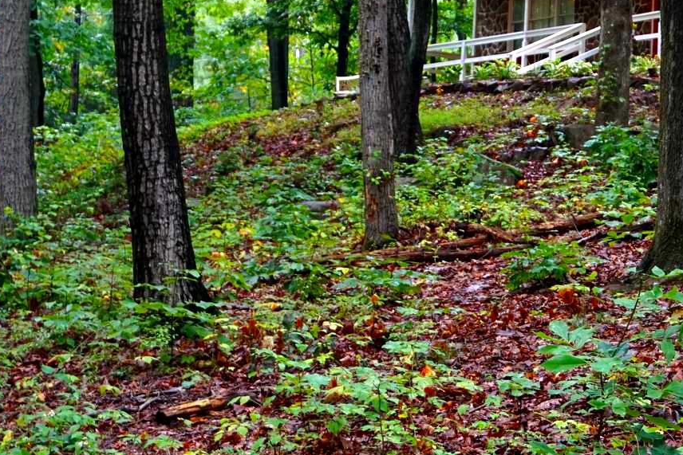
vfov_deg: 12.3
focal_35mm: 111
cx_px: 655
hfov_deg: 18.0
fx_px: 2110
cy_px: 130
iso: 800
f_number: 5
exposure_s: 1/160
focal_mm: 31
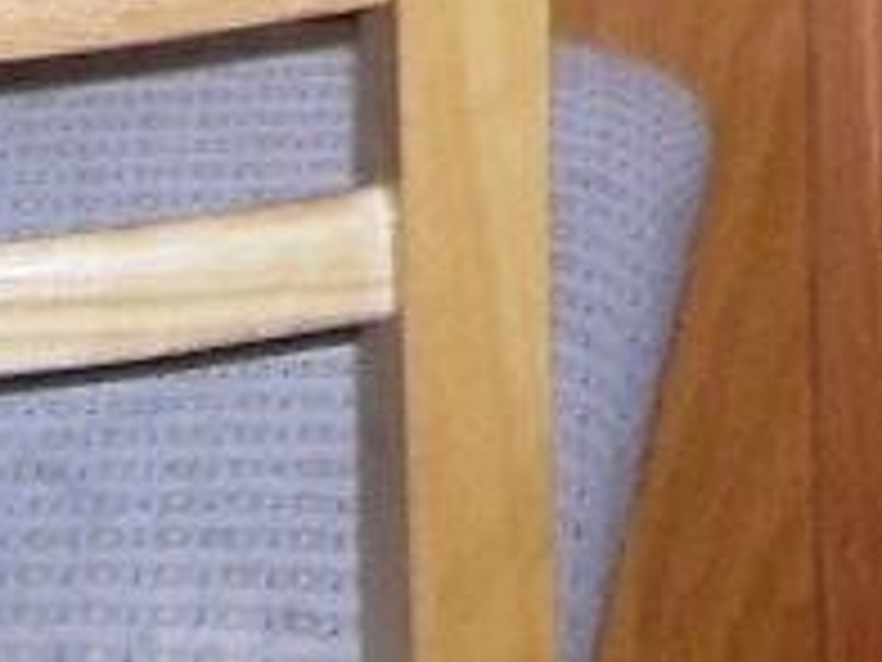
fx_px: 6446
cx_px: 1660
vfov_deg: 5.4
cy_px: -1574
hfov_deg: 7.6
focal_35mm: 253
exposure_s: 1/60
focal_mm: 6
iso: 80
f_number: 2.7
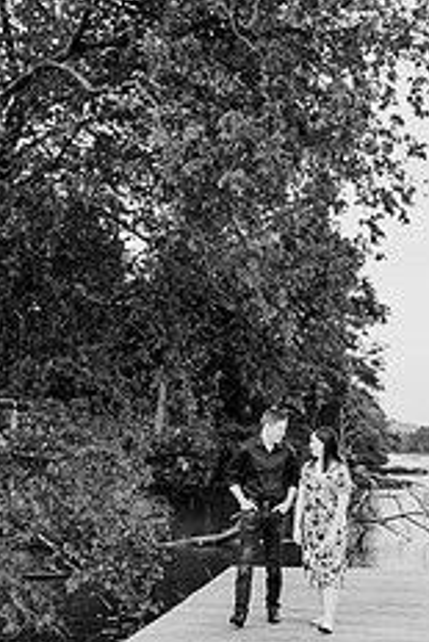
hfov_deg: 22.5
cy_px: 447
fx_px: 1071
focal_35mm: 60
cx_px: 299
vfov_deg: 33.0
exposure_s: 1/800
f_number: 2.8
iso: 200
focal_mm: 24
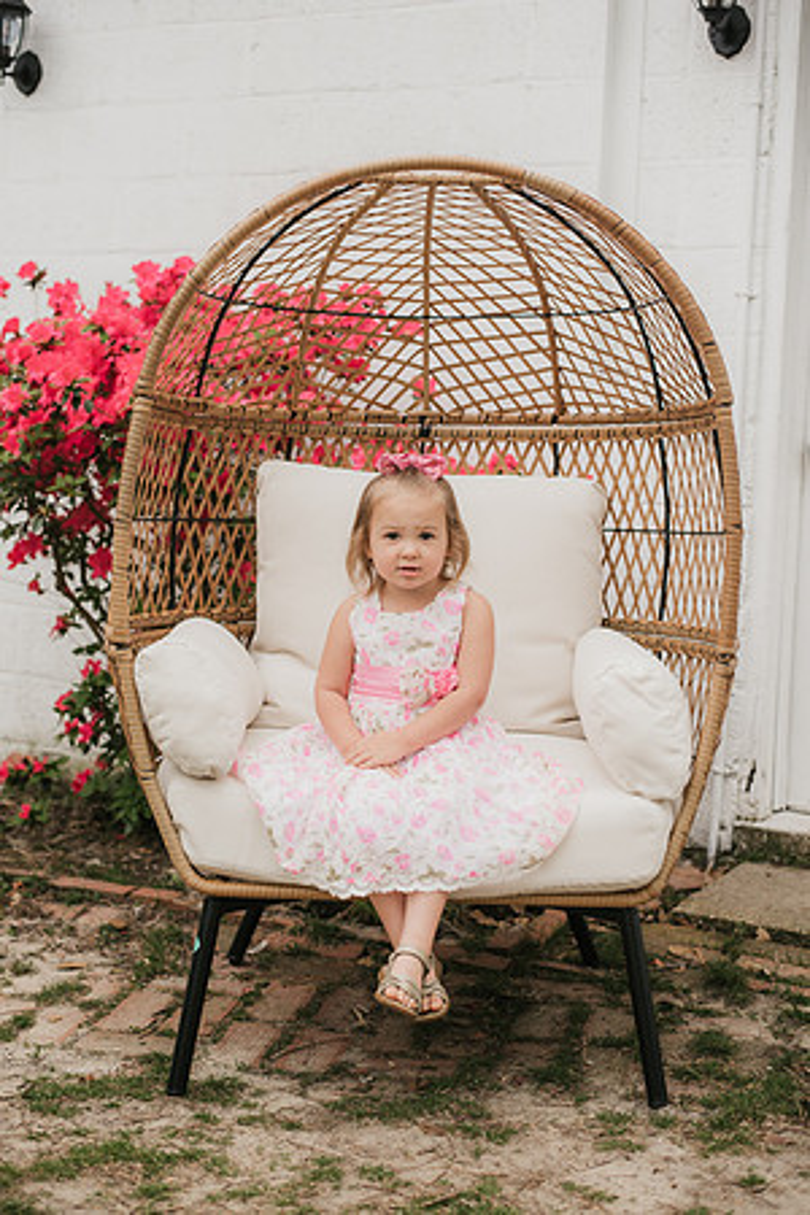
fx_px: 1687
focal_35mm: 50
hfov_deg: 27.0
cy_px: 608
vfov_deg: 39.6
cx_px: 405
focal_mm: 50
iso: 100
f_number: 2.8
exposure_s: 1/640
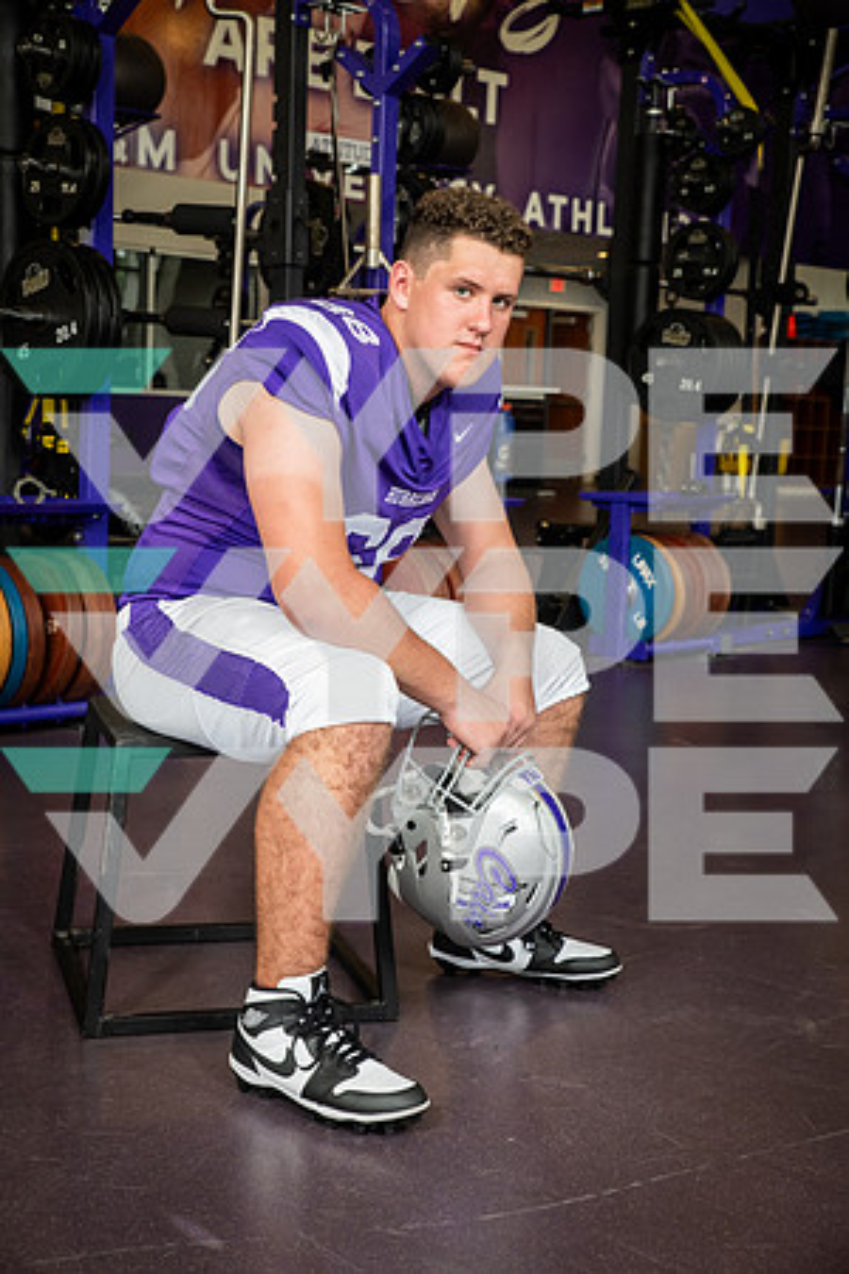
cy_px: 637
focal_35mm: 55
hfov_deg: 24.6
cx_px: 424
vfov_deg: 36.2
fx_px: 1945
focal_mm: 55
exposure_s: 1/250
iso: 800
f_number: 7.1
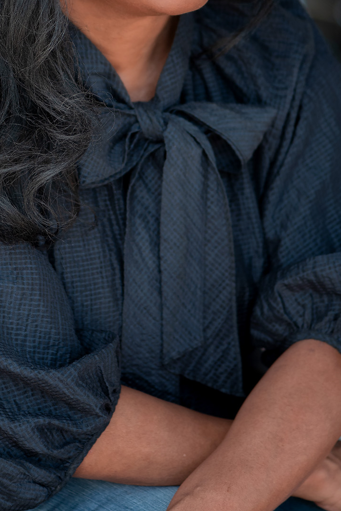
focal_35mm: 199
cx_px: 49
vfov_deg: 10.3
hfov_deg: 6.9
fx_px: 2829
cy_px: 143
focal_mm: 105
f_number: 2.8
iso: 200
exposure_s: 1/160
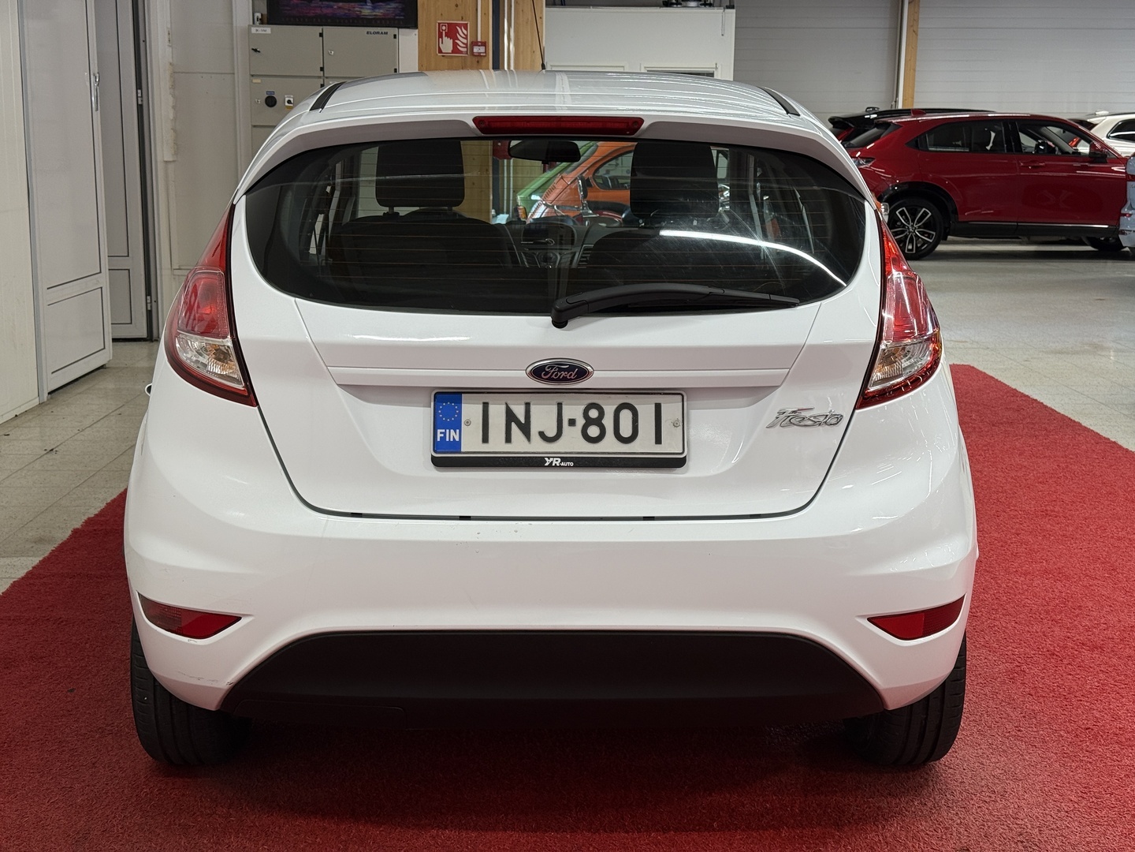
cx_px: 568
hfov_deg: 39.7
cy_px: 426
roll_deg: -1.1
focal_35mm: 48
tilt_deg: -10.0
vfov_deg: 30.3
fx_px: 1574
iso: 50
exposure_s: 1/121
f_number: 1.78
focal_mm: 6.76
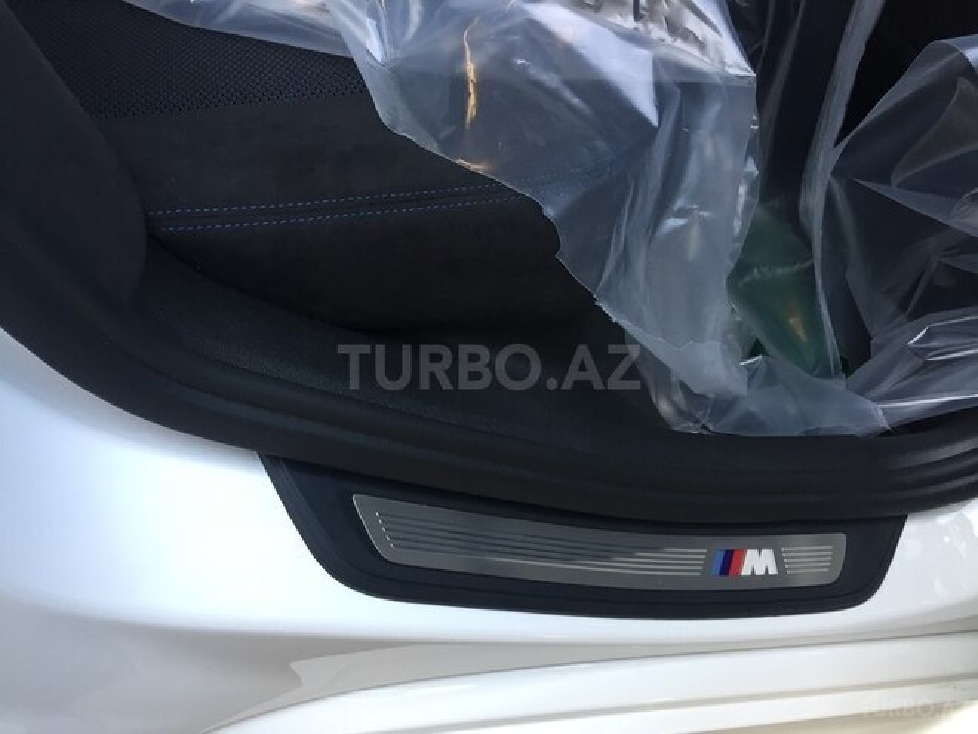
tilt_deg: -46.5
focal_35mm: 29
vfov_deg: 48.2
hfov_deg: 61.7
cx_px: 489
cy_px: 367
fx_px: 819
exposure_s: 1/33
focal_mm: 4.15
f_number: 2.2
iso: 80
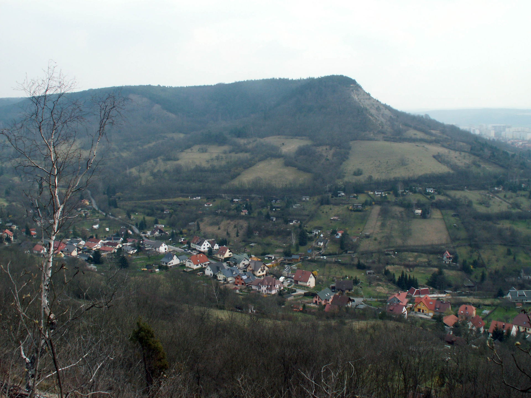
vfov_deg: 40.7
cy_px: 199
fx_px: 537
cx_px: 266
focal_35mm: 35
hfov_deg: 52.6
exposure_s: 1/125
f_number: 5.6
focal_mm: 5.86
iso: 50
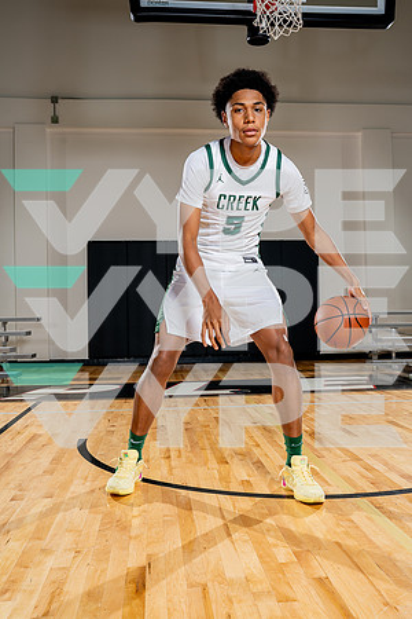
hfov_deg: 41.1
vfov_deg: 58.7
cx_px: 206
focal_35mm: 32
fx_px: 549
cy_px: 310
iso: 250
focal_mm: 32
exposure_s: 1/250
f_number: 7.1
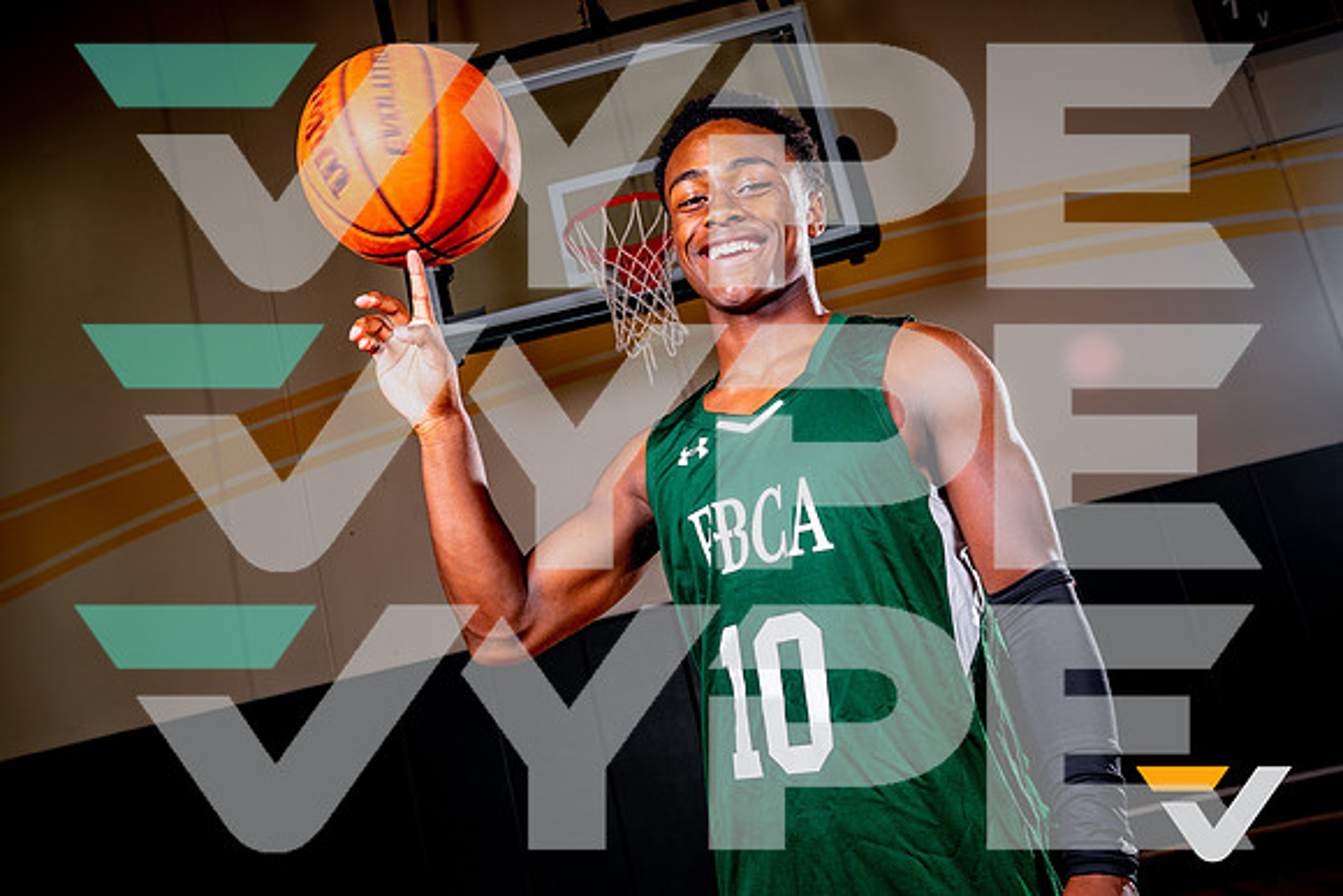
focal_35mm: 35
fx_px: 1306
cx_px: 672
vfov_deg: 37.9
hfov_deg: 54.4
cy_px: 448
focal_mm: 35
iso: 100
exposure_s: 1/125
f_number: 8
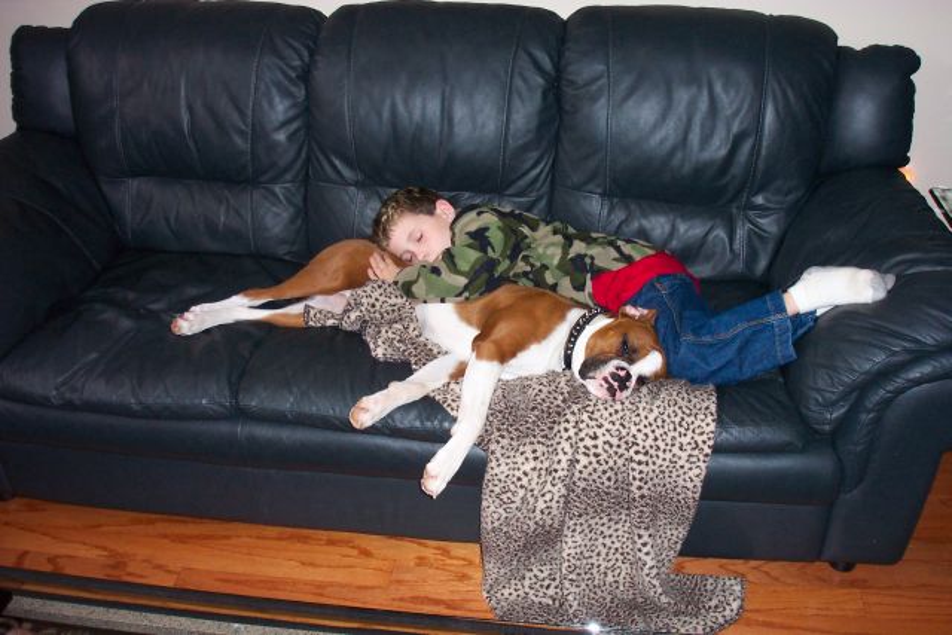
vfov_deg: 37.9
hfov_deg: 54.4
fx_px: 926
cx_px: 476
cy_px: 318
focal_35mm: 35
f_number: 2.8
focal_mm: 7.5
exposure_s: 1/30
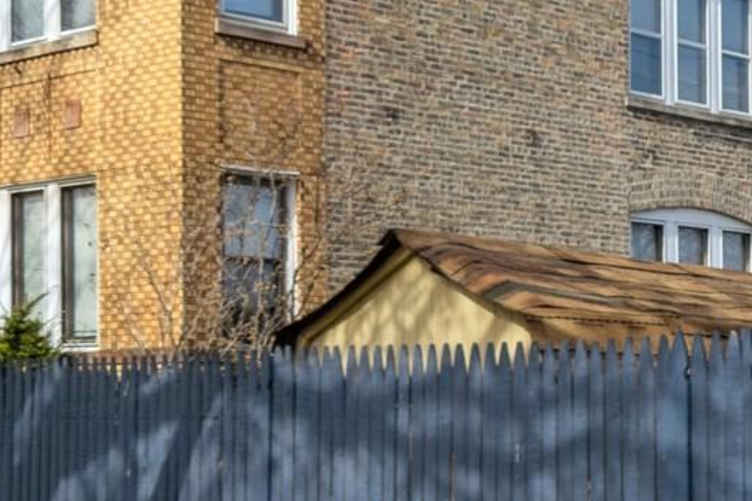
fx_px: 1734
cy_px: 288
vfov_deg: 16.4
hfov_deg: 23.3
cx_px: 774
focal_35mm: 83
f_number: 11
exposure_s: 1/500
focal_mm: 17.5
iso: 200
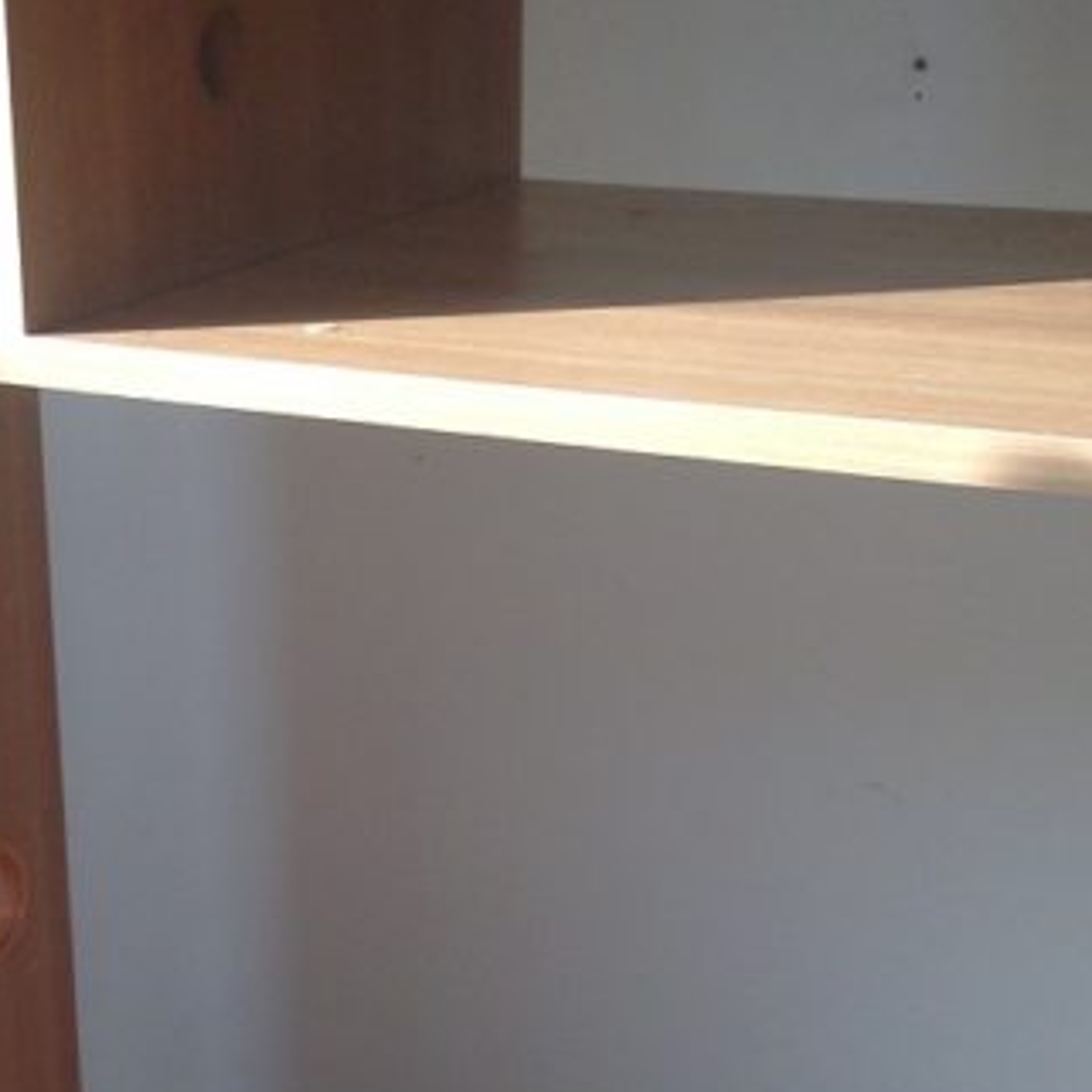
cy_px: 1136
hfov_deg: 18.6
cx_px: 391
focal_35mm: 93
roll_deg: +0.0
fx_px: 3319
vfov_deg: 18.1
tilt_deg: -22.5
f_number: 2.4
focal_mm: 4.12
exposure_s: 1/120
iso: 64
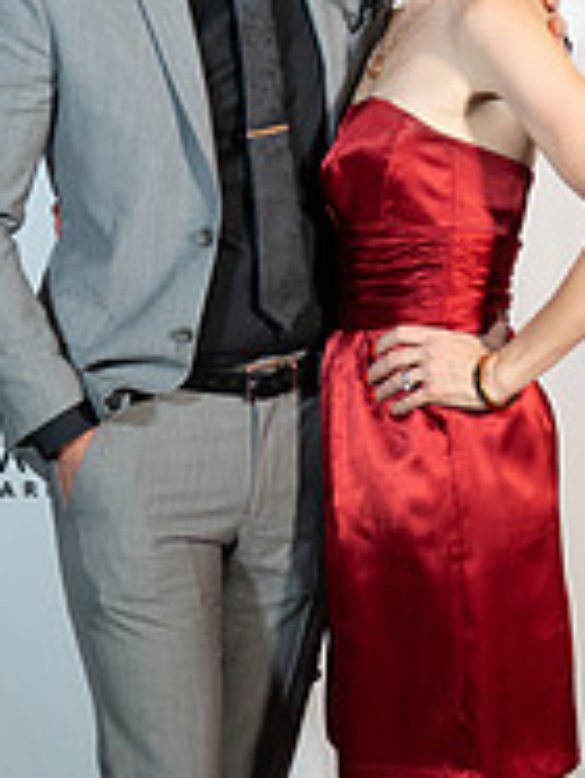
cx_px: 267
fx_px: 2248
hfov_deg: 14.8
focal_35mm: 100
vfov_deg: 19.6
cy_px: 443
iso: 1600
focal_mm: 29.1
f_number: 2.8
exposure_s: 1/200
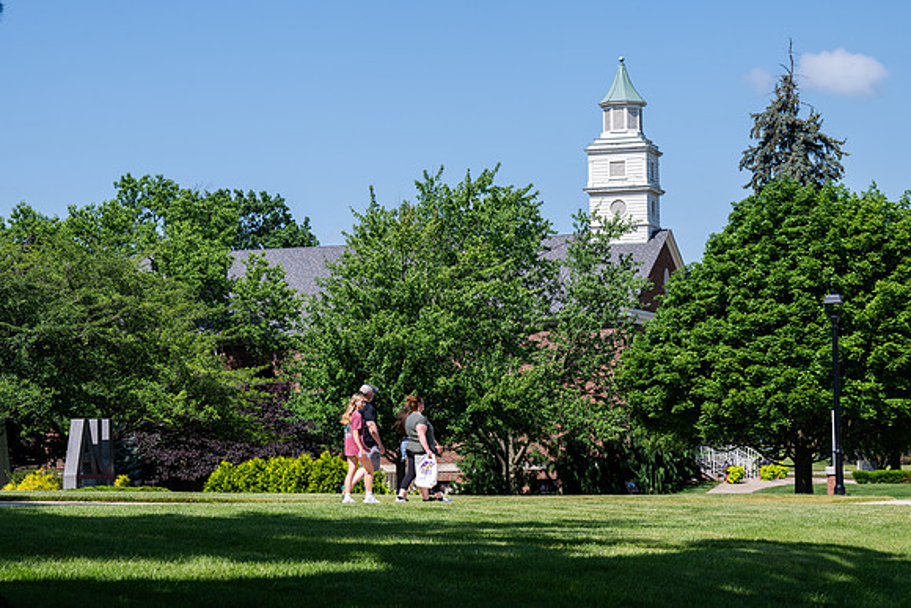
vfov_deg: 15.7
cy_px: 304
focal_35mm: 87
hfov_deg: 23.4
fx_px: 2202
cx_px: 456
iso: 125
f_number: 8
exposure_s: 1/320
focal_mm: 87
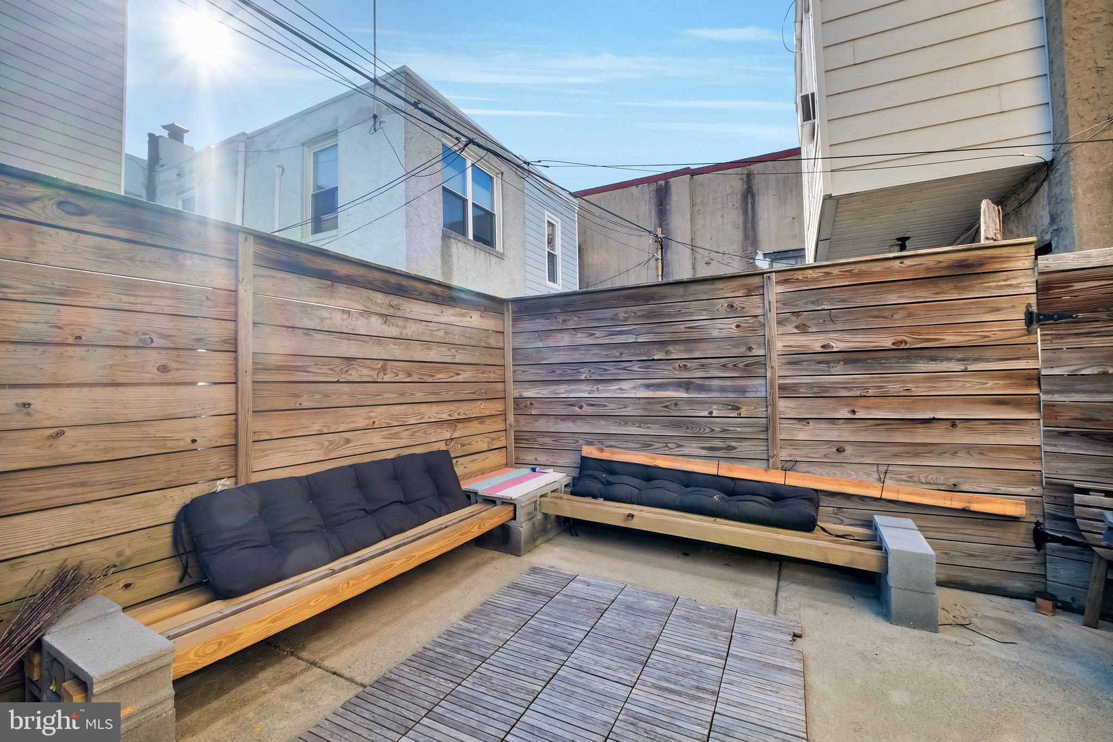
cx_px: 556
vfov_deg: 77.3
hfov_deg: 100.4
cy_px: 371
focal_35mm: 15
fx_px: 464
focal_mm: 10
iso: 800
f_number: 8
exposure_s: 1/450
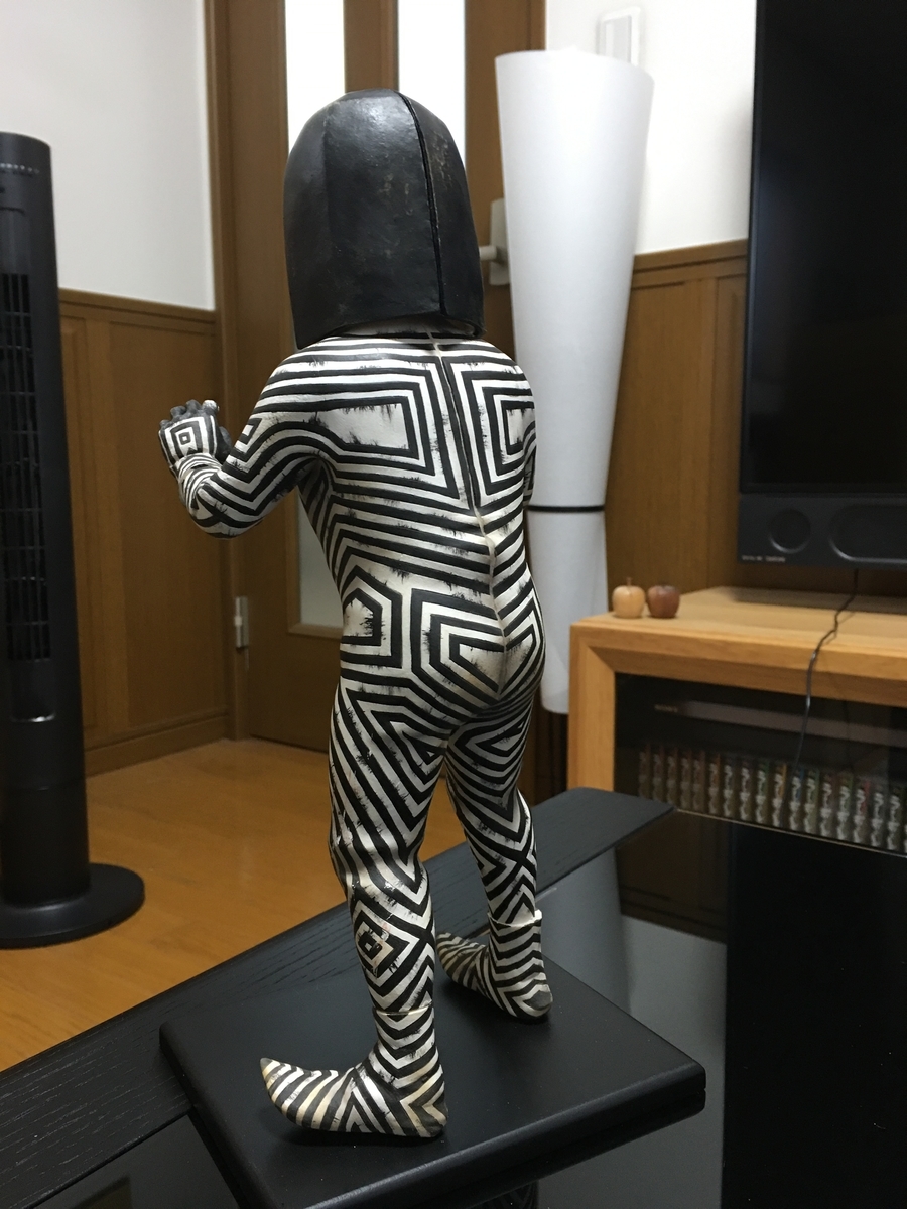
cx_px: 454
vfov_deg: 61.7
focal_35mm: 29
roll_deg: +1.2
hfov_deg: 48.2
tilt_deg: -7.7
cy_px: 604
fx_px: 1013
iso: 64
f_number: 2.2
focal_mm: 4.15
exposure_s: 1/15
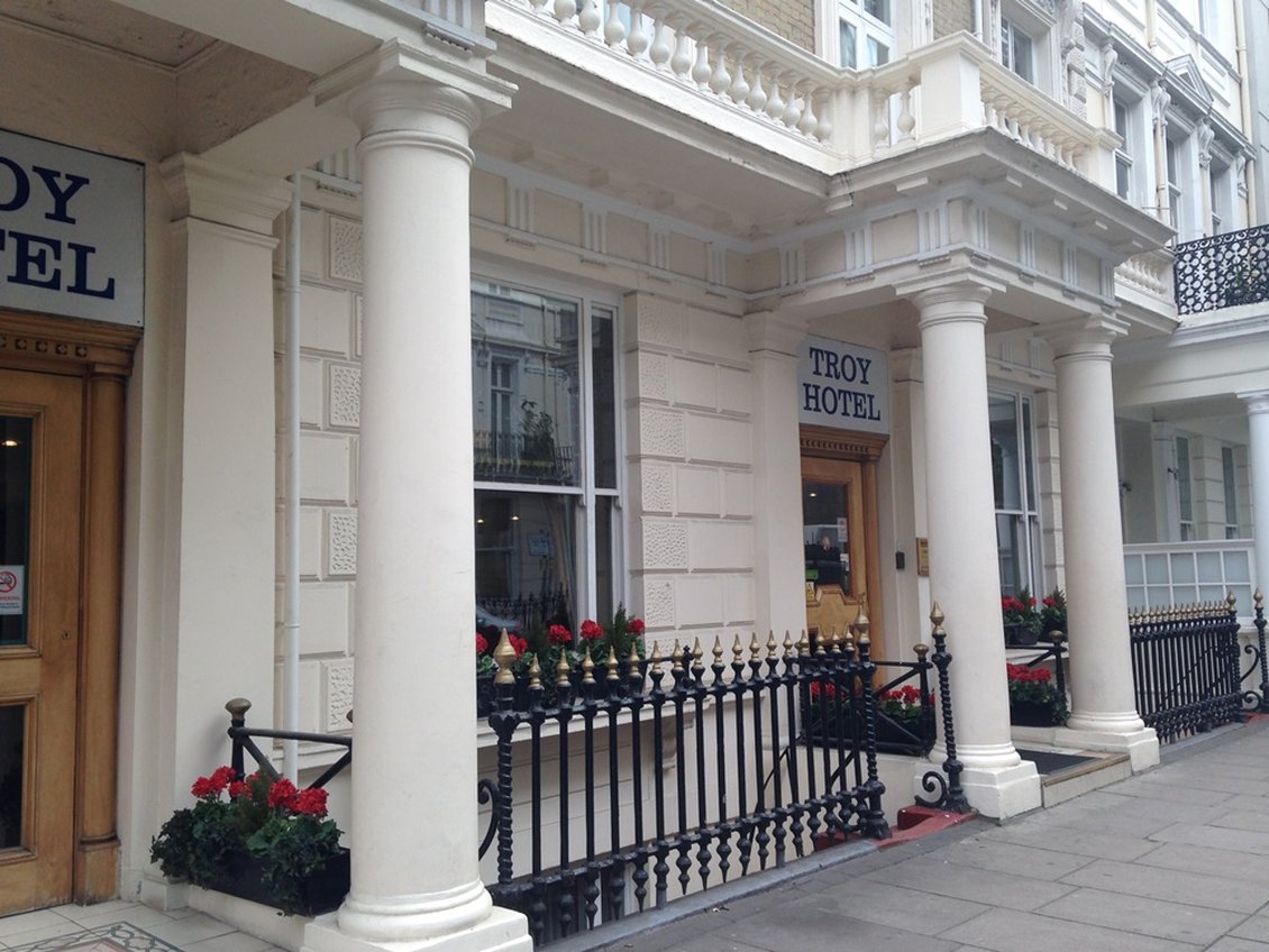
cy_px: 476
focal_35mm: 33
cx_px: 634
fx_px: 1210
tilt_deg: +3.6
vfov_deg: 43.0
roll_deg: +0.1
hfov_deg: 55.3
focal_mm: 4.12
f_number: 2.4
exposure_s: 1/420
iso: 50
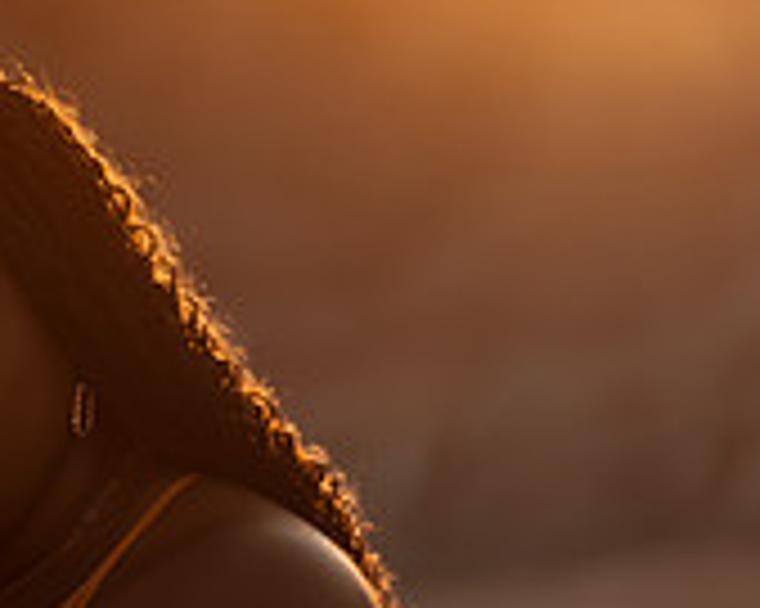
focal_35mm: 187
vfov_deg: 8.2
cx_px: -211
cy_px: 588
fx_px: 4204
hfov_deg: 10.1
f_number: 1.4
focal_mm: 58
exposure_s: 1/5000
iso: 100
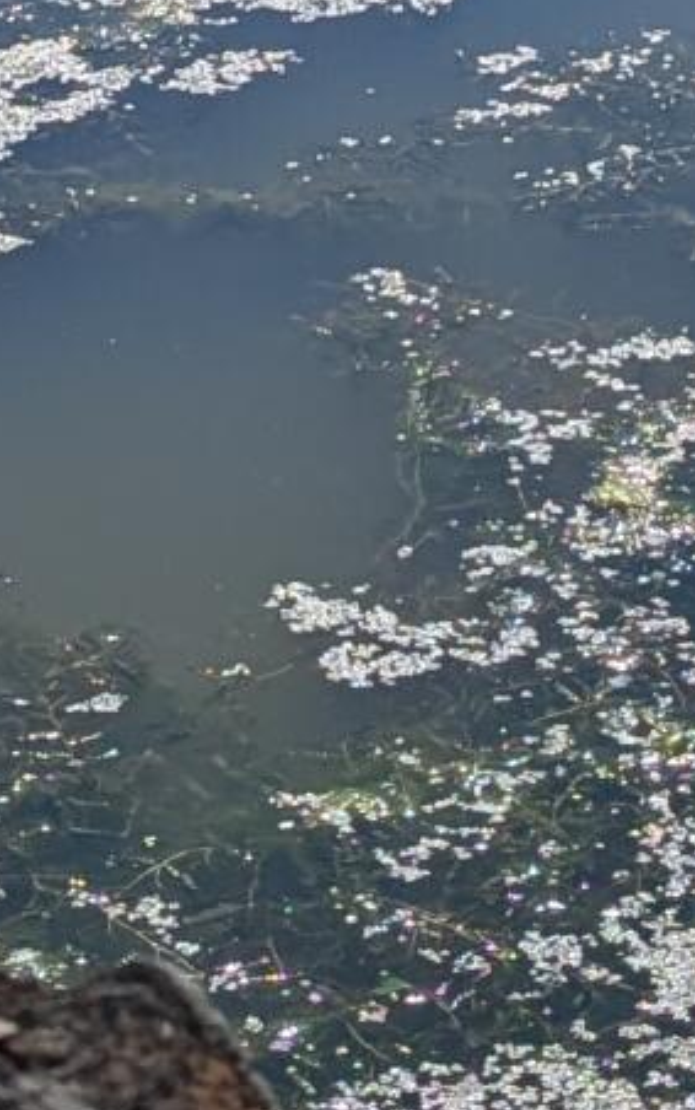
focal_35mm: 169
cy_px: -1564
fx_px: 5115
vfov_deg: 10.6
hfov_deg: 7.8
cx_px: 209
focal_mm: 6.9
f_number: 1.68
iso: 22
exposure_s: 1/2370
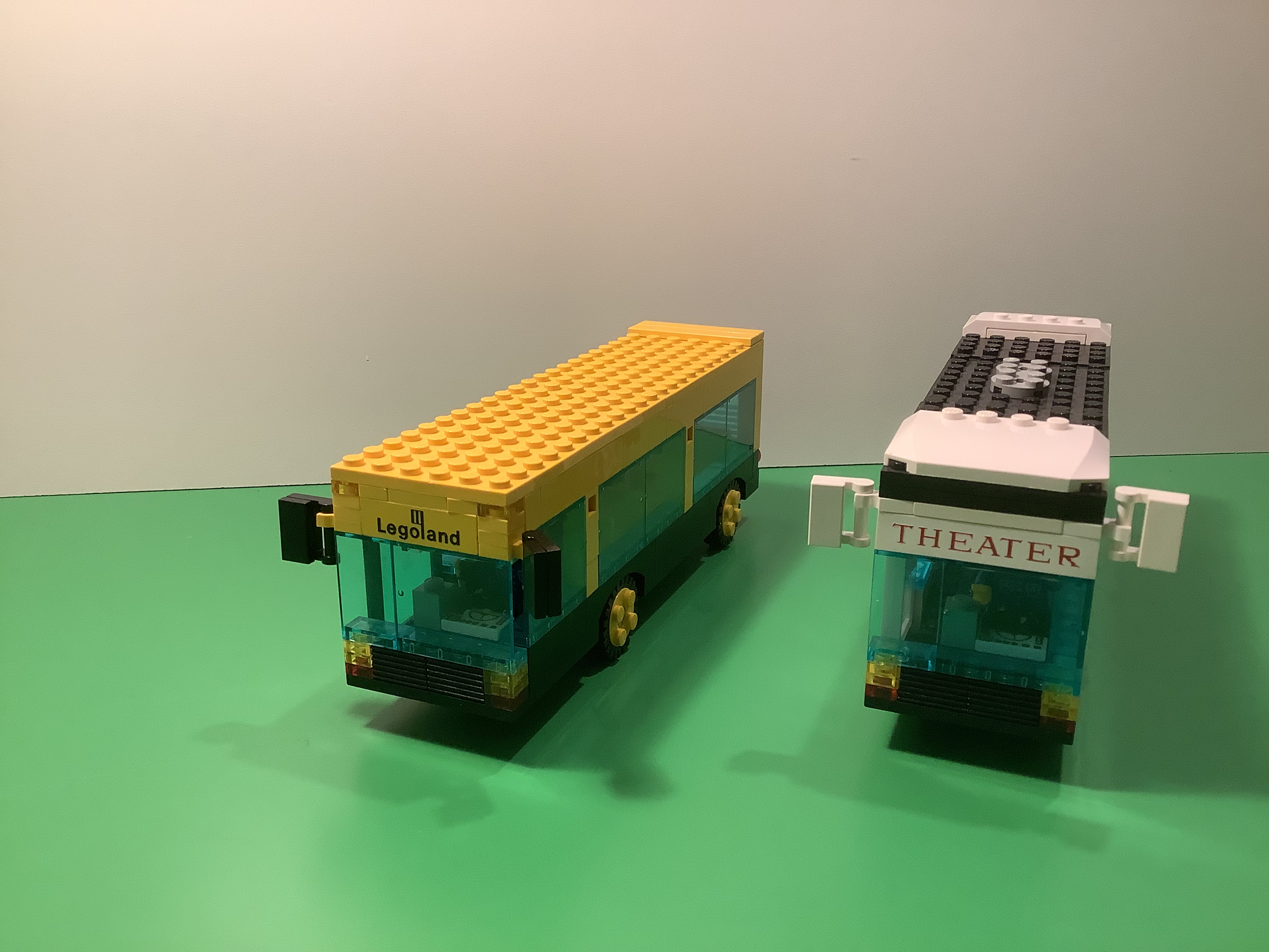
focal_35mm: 31
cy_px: 476
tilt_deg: -19.2
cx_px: 634
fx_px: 1136
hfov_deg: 58.4
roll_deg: +0.8
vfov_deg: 45.4
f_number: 2.4
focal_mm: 3.3
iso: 125
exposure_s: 1/50
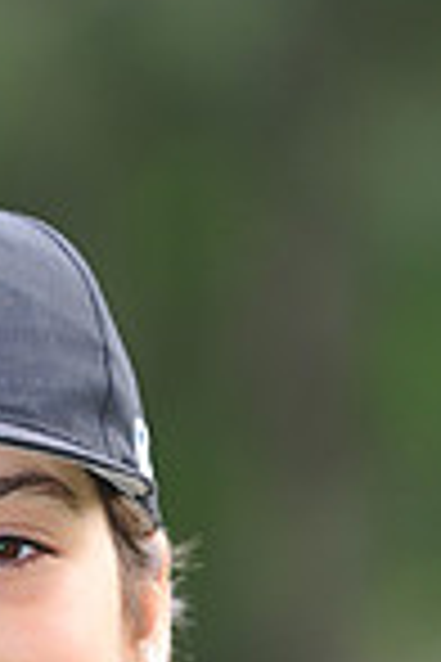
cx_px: -176
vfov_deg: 2.6
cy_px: 892
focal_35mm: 790
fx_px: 14515
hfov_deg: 1.7
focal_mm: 200
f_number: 4.5
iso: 200
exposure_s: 1/250
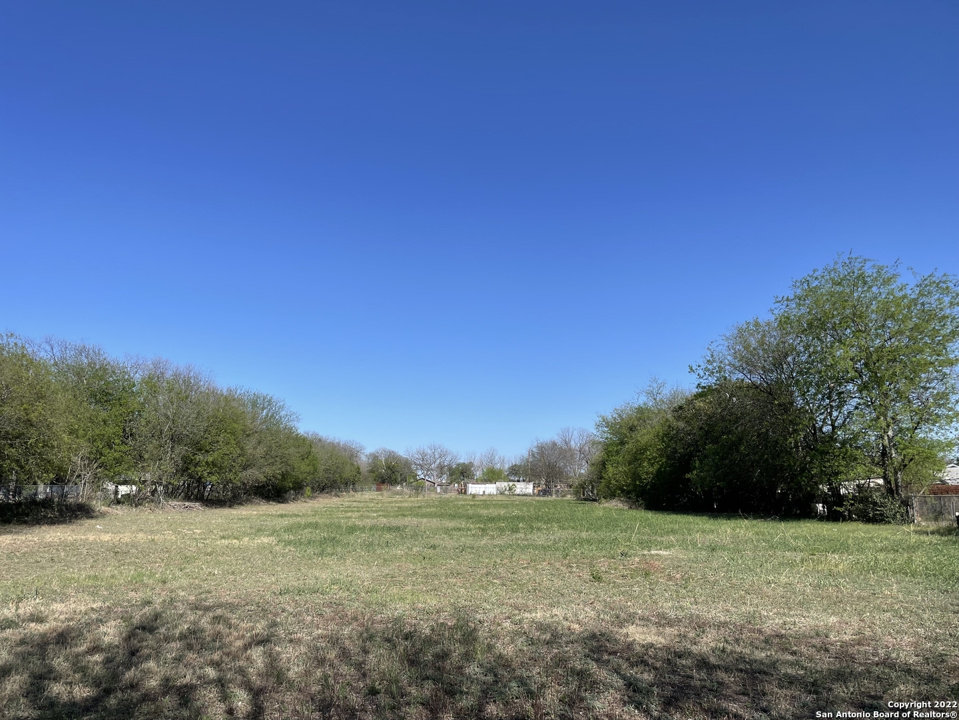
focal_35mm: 26
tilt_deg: +9.7
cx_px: 480
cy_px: 360
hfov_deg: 67.3
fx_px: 720
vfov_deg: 53.1
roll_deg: -0.4
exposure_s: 1/3861
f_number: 1.6
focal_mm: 4.2
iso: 32
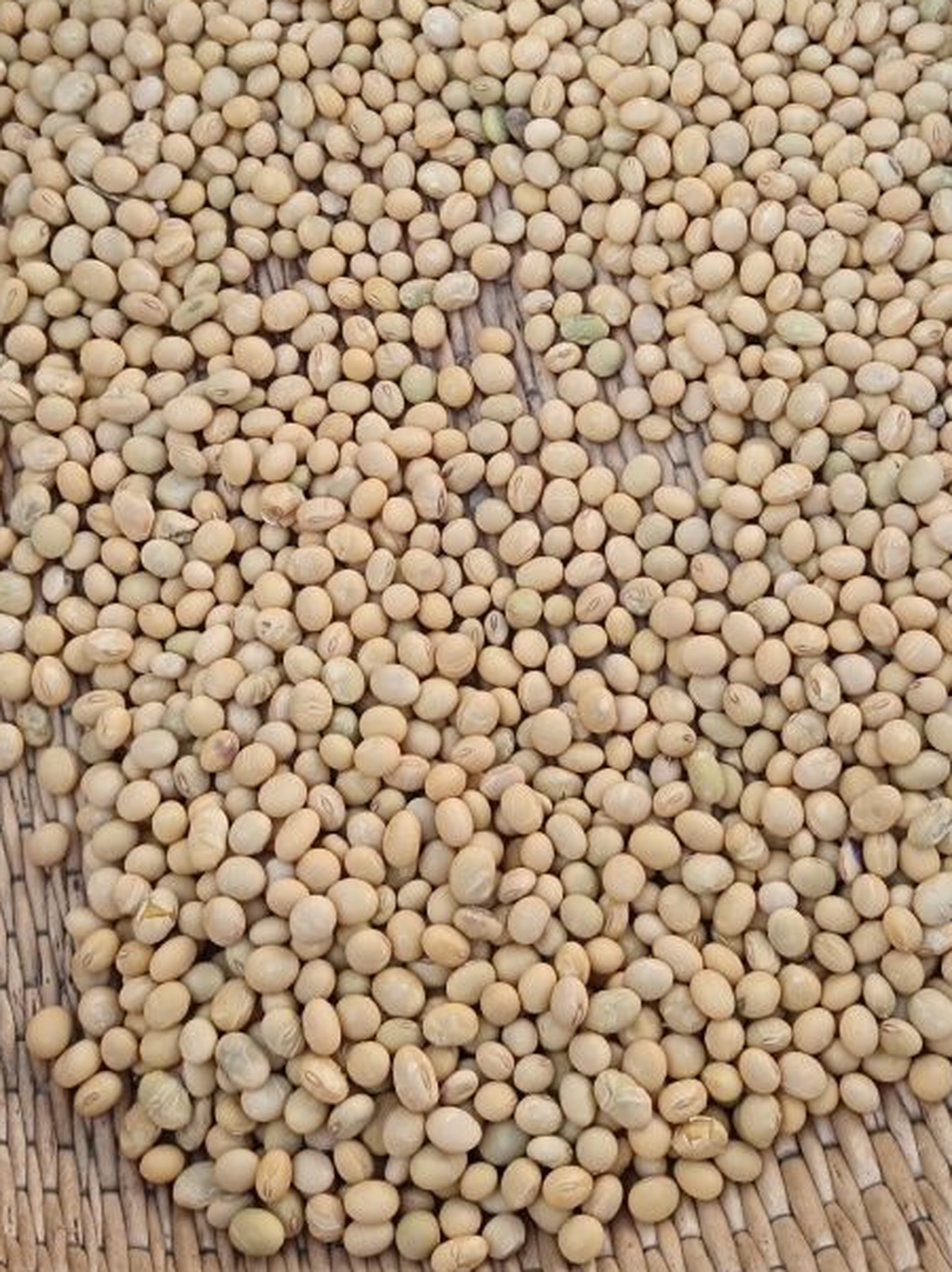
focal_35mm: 48
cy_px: 423
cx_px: 482
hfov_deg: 30.2
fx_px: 1762
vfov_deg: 39.2
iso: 100
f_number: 1.8
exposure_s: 1/133
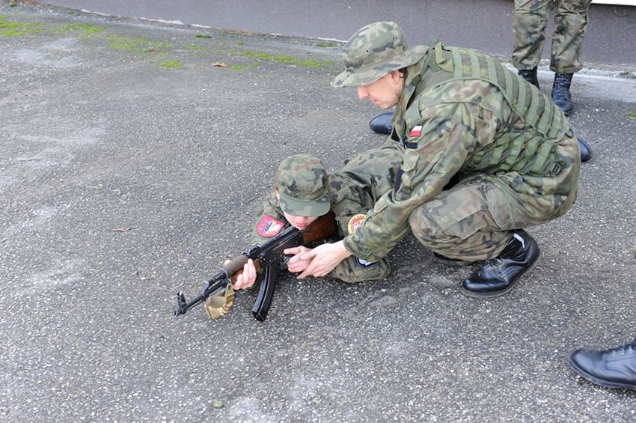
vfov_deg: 26.9
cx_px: 318
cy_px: 212
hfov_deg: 39.6
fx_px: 882
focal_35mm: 50
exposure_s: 1/125
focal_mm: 50
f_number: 5
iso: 640
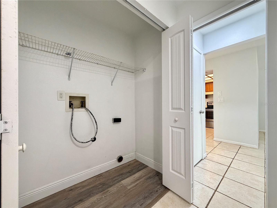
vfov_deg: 85.7
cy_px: 104
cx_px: 138
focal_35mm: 14
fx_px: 112
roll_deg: +1.1
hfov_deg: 102.1
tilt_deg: +0.1
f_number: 2.2
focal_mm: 2.22
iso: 400
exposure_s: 1/60
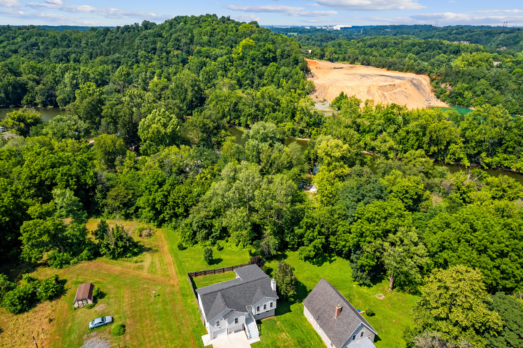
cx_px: 262
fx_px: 320
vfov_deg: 57.2
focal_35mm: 22
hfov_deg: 78.6
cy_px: 174
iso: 130
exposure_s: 1/1500
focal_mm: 8.38
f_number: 2.8
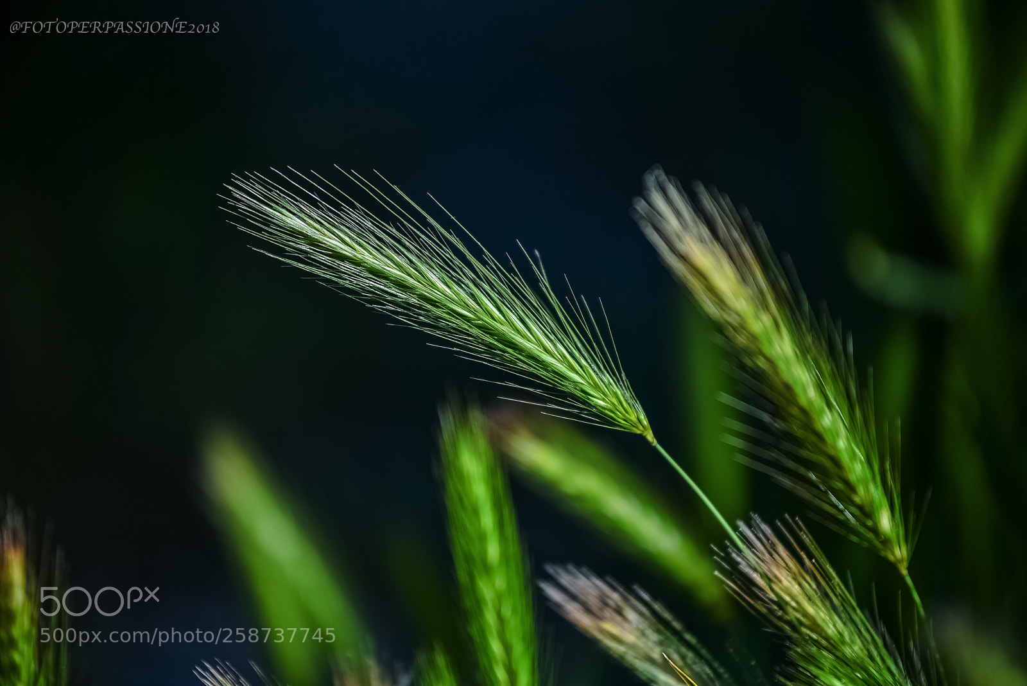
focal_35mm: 200
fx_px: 5707
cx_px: 514
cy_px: 343
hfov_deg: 10.3
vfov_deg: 6.9
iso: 100
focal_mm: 200
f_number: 4
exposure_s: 1/1000
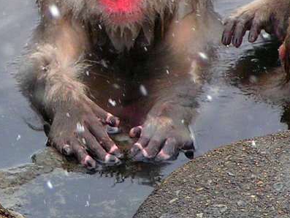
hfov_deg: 3.4
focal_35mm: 583
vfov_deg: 2.6
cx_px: 20
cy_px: -15
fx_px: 4886
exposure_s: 1/320
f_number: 3.5
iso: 100
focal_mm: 34.5
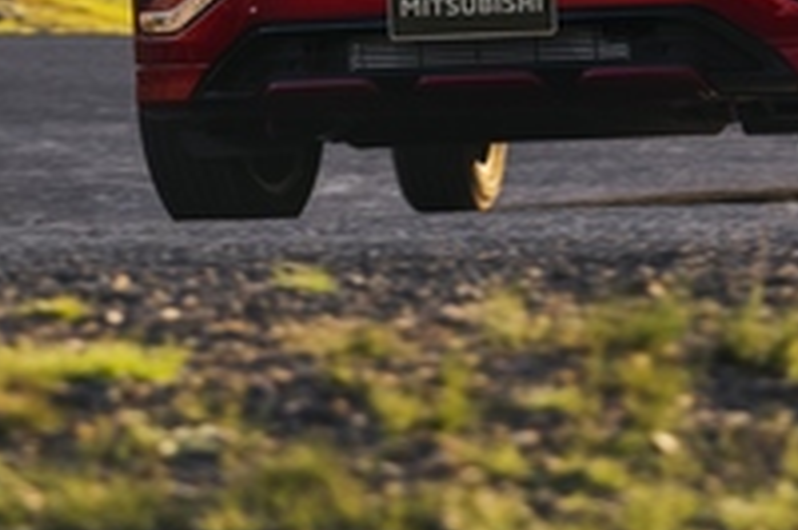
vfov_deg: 4.8
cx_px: 431
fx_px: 6290
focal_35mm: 284
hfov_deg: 7.3
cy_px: -269
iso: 125
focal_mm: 81
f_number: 4.5
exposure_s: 1/160
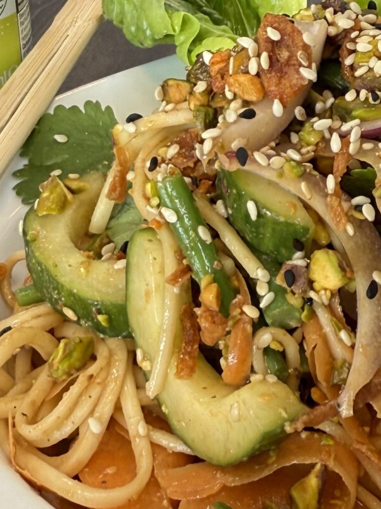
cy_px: 121
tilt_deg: -24.3
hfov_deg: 19.3
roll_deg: +1.0
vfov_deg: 25.3
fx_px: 1115
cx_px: 278
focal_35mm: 76
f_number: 2.2
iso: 50
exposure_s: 1/99
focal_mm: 2.22
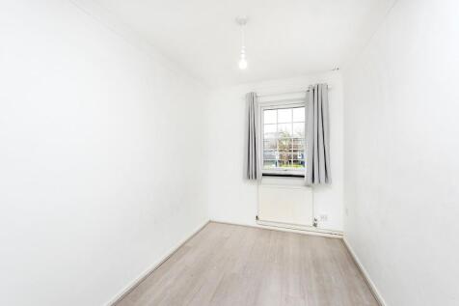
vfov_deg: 81.2
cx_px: 230
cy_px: 153
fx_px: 178
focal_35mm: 14
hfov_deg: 104.3
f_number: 8
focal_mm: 14
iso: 400
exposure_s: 1/80
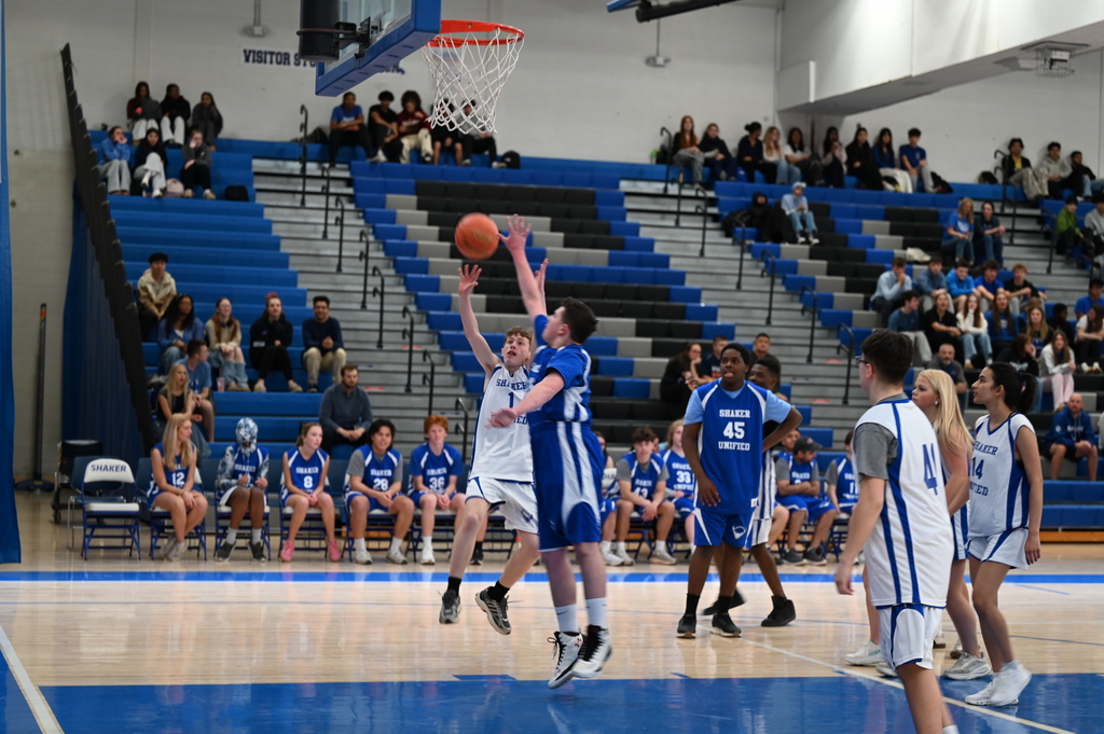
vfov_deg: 19.4
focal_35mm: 70
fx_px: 2145
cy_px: 367
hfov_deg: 28.9
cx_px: 552
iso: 500
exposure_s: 1/125
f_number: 2.8
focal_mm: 70
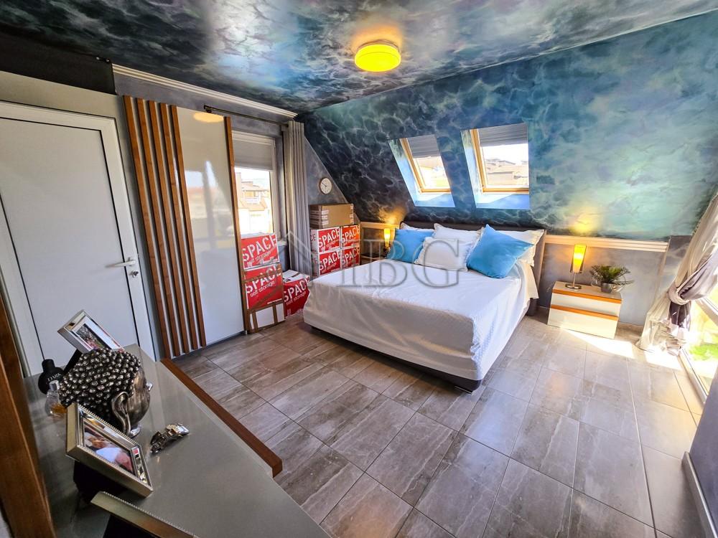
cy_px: 269
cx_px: 359
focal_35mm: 13
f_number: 2.2
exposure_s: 1/100
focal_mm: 2.2
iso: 64
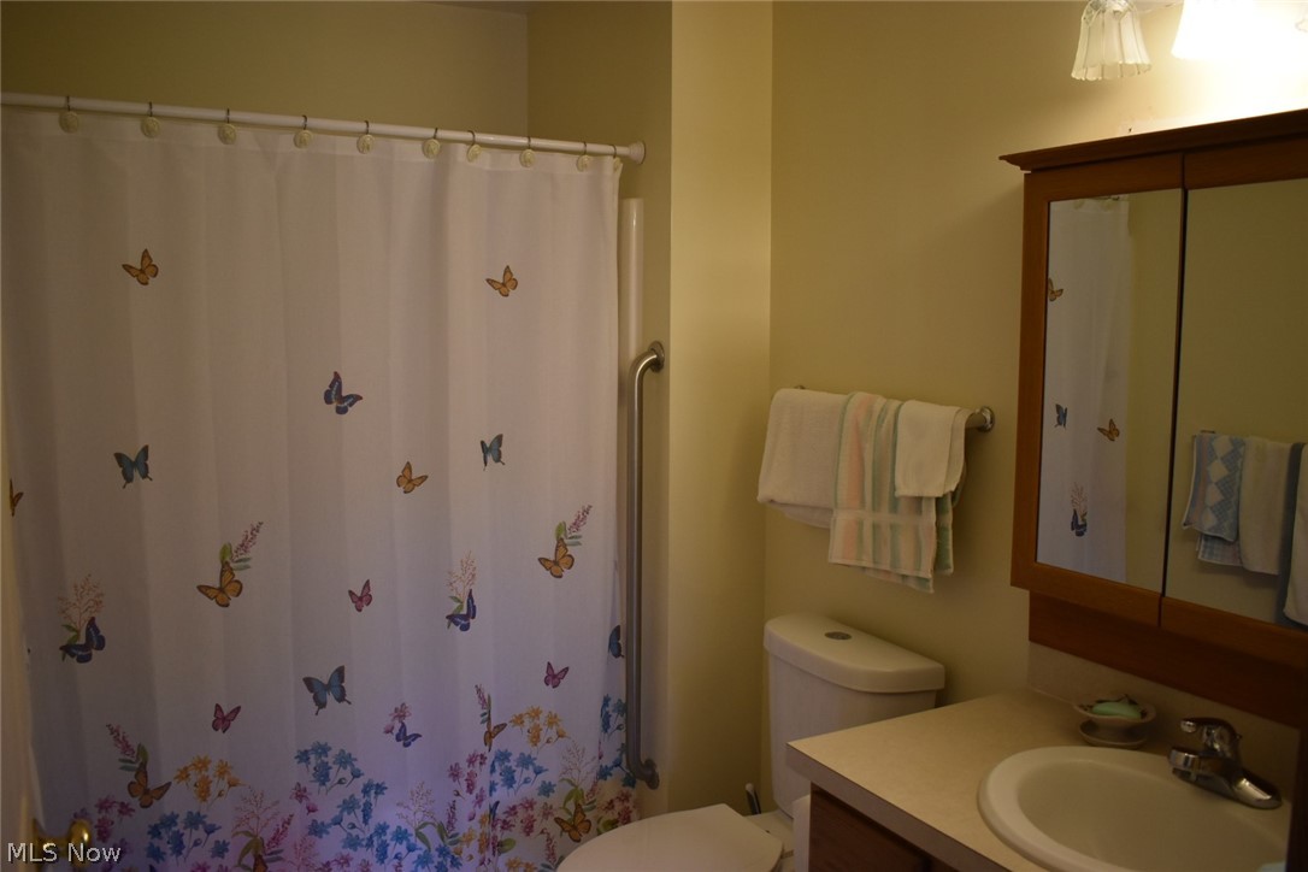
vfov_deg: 47.9
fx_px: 981
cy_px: 436
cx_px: 654
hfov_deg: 67.4
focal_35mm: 27
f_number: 3.5
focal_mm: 18
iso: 800
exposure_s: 1/160
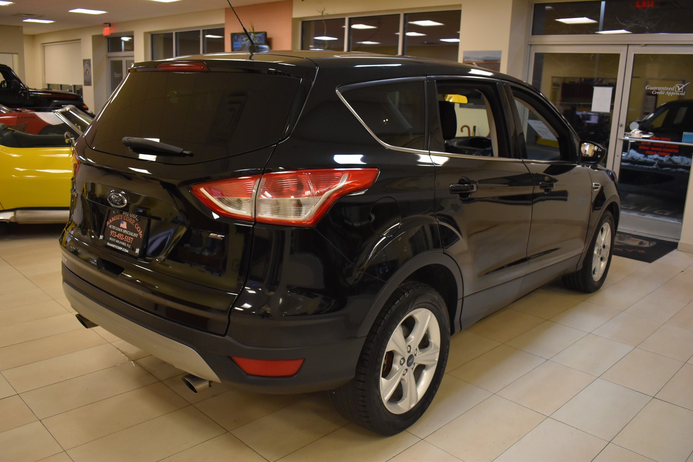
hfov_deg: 61.9
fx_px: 578
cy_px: 231
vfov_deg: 43.6
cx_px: 346
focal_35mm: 30
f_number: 3.8
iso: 1600
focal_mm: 20
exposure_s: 1/125
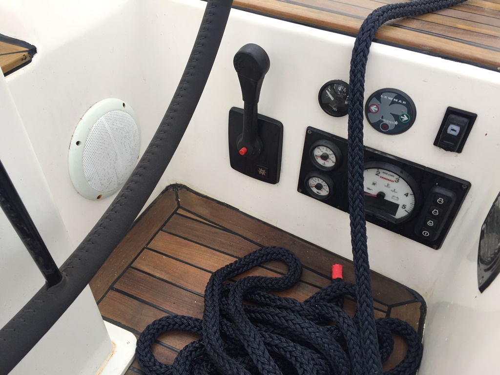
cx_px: 250
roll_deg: -1.2
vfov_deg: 48.2
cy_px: 188
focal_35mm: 29
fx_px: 419
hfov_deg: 61.7
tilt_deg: -43.4
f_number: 2.2
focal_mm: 4.15
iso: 32
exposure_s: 1/50
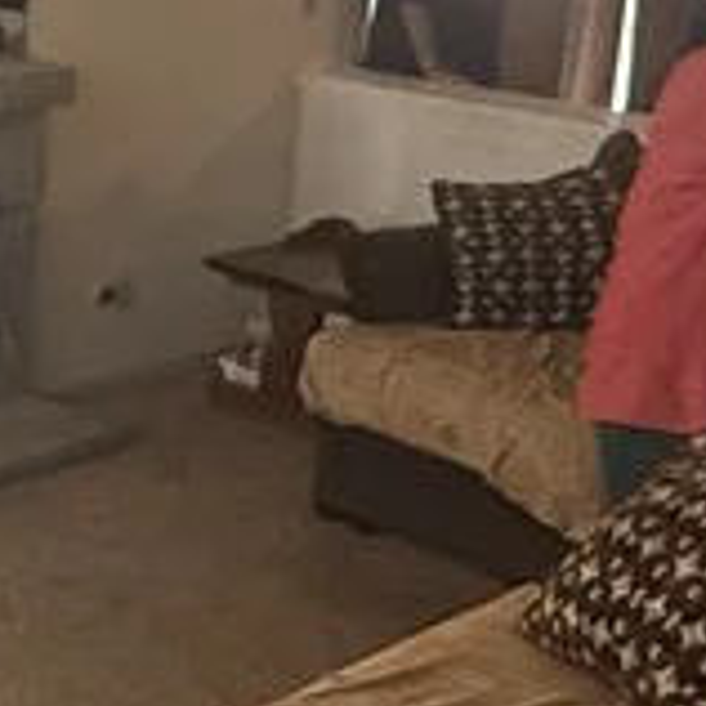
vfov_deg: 21.6
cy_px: 313
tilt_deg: -15.2
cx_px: -192
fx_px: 1846
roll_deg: +0.0
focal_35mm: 80
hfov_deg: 20.0
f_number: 2.2
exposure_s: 1/60
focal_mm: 2.22
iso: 320
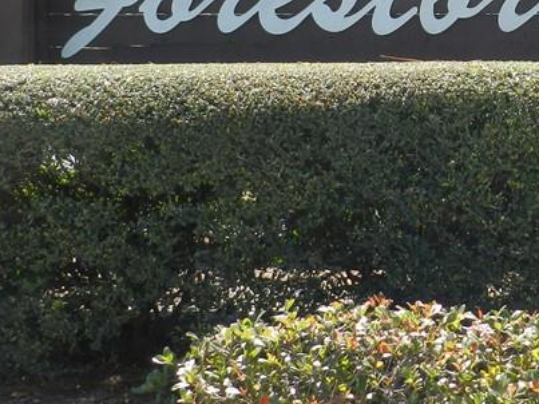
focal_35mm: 117
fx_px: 1821
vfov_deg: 12.5
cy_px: -12
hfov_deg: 16.6
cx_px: 503
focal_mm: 8.1
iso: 160
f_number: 4.2
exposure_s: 1/400
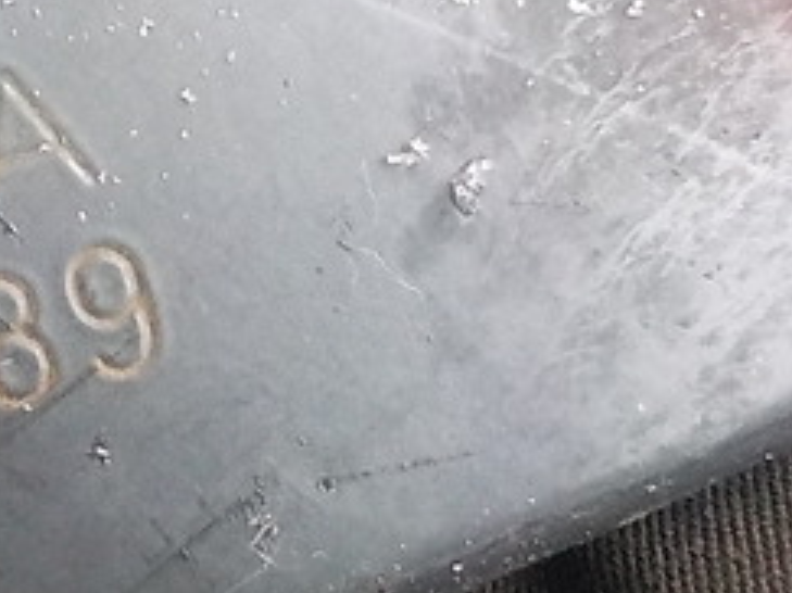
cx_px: -140
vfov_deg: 18.6
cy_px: 323
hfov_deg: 22.9
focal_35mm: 79
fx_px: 1807
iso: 800
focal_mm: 4.1
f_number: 3.3
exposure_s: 1/50
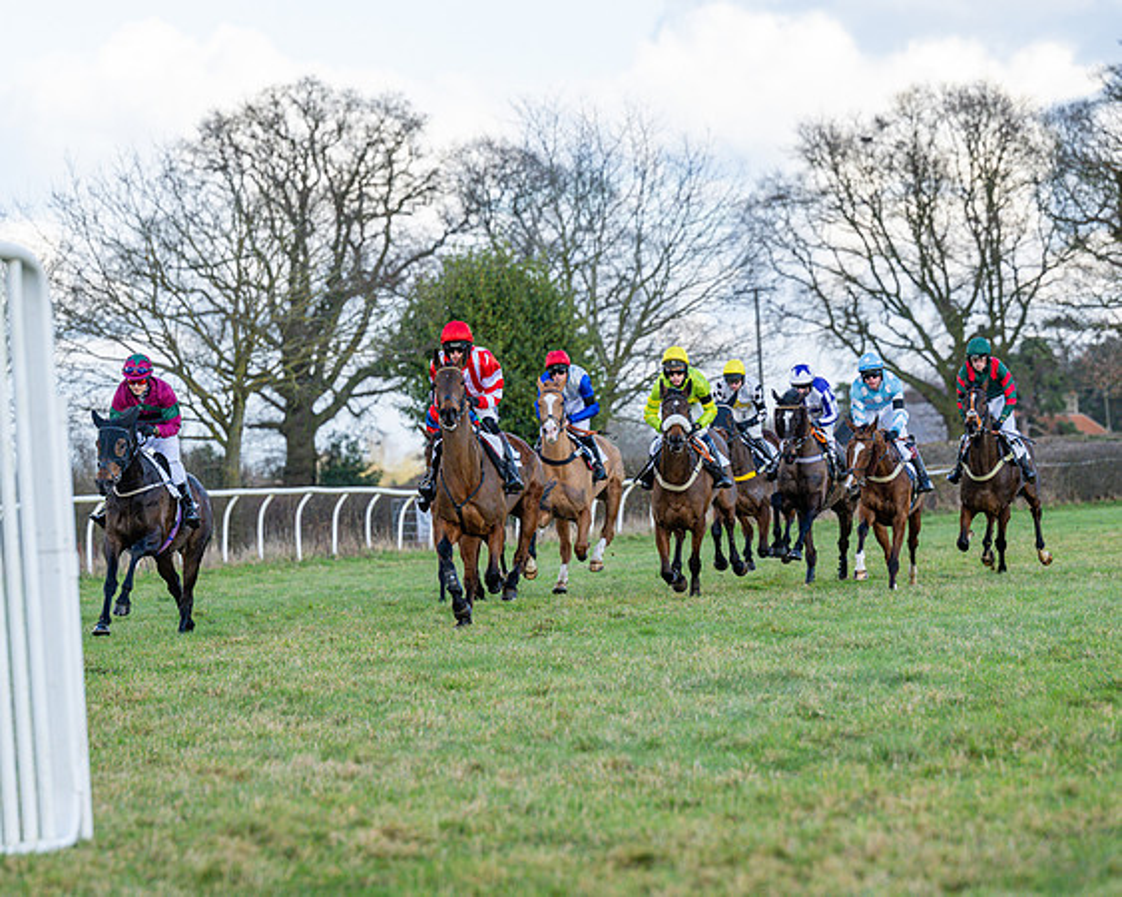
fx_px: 6574
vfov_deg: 7.8
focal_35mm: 198
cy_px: 459
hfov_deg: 9.8
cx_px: 463
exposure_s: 1/1600
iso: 500
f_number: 4
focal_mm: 140
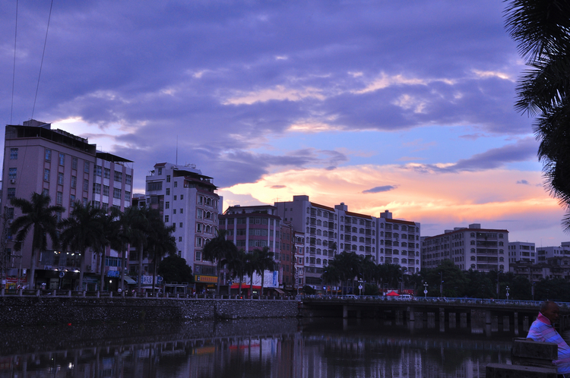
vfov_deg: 28.9
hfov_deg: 42.4
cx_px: 285
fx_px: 735
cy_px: 189
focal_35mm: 46
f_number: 18
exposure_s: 1/15
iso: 500
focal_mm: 31
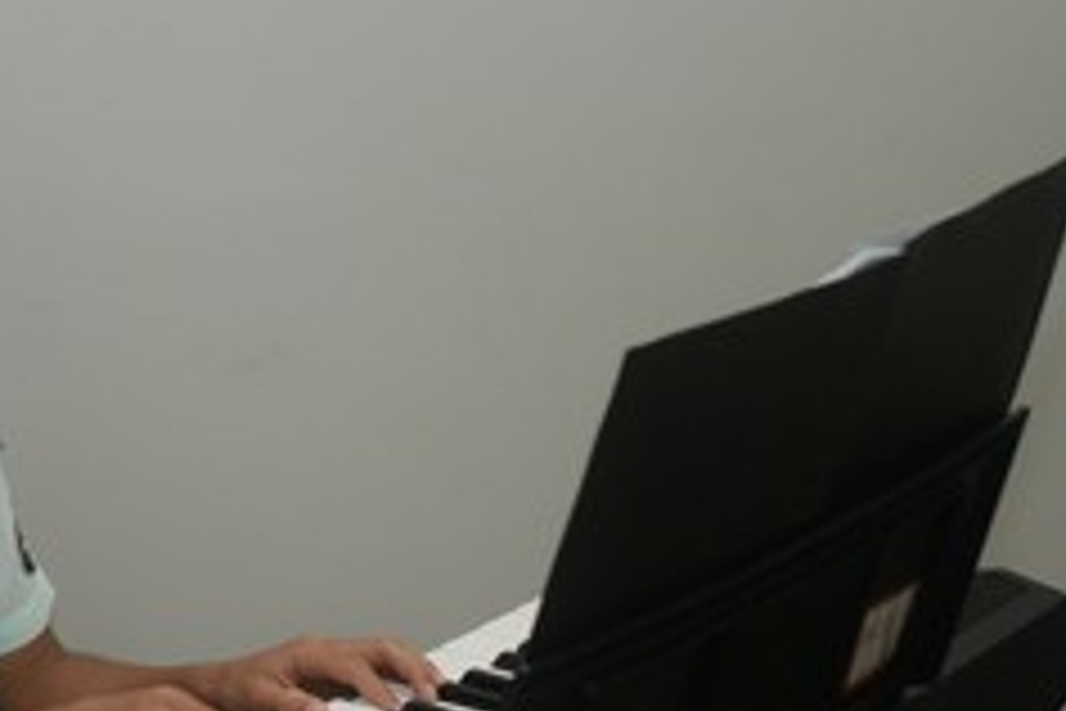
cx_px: 139
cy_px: 486
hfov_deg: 21.9
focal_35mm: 91
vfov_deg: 15.0
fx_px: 2694
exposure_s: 1/100
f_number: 4.2
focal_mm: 32
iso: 1600
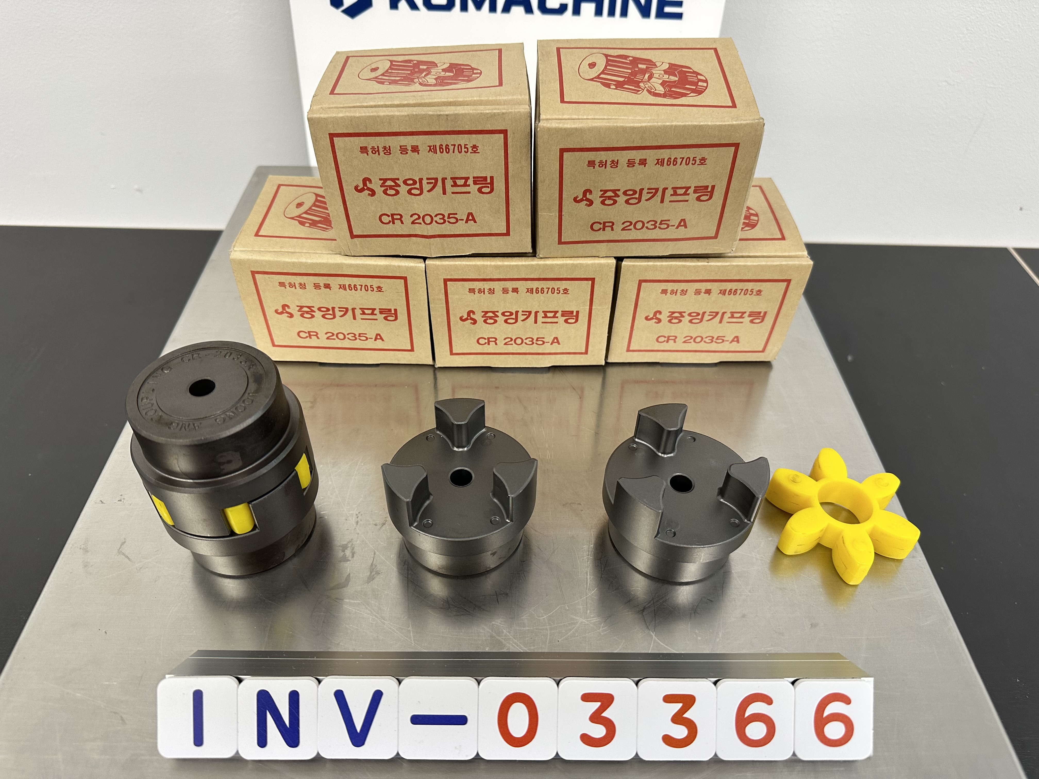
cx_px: 520
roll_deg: -2.1
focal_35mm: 24
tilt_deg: -44.5
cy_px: 390
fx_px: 720
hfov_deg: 71.6
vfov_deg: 56.8
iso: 160
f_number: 1.78
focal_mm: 6.86
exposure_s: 1/120
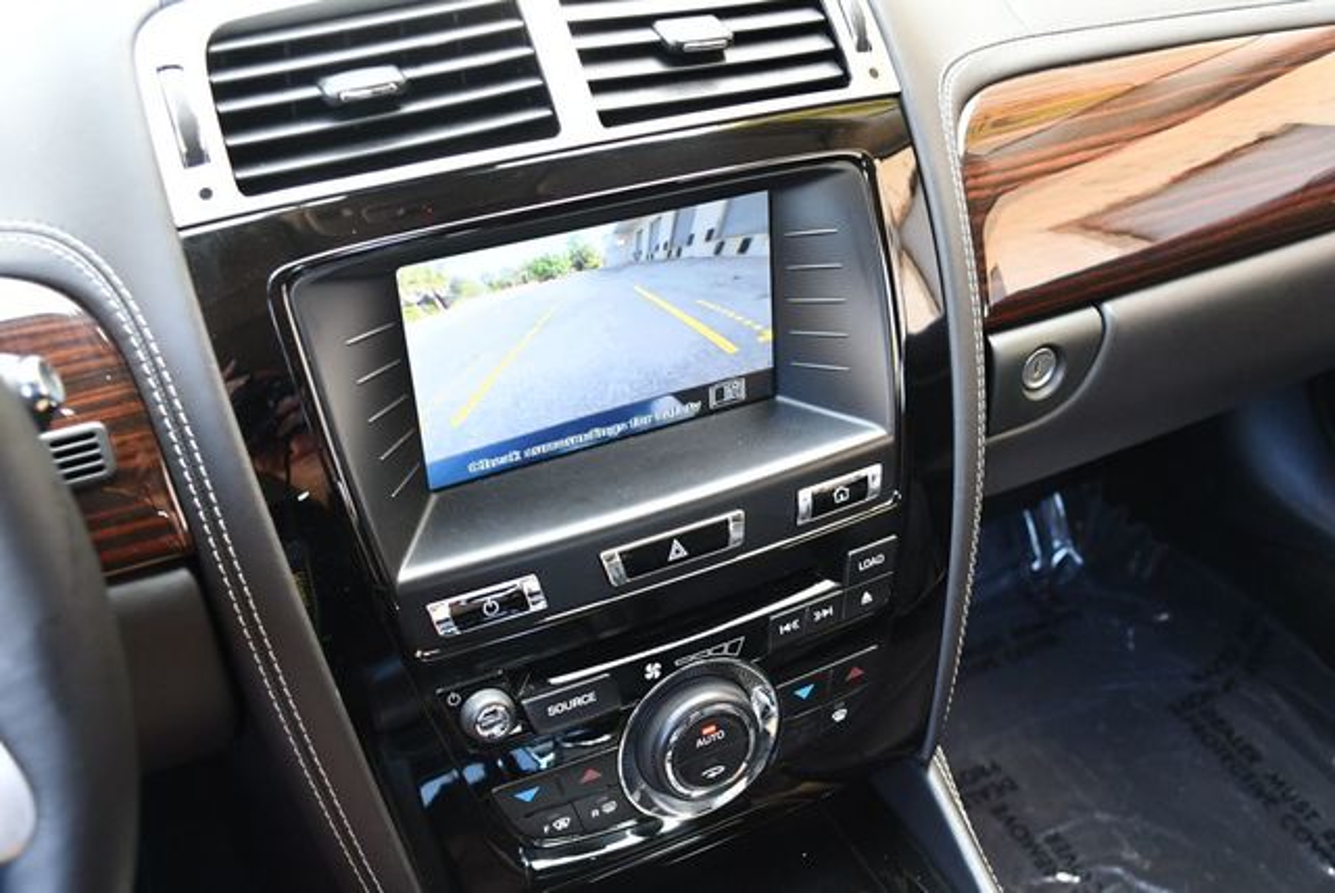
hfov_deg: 53.1
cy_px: 446
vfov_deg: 36.9
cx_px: 668
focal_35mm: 36
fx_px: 1336
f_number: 3.5
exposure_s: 1/125
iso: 1100
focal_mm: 18
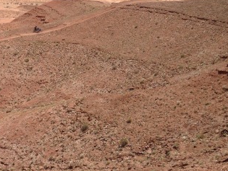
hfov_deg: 26.5
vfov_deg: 20.2
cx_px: 26
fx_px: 468
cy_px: 8
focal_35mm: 71
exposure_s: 1/2907
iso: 50
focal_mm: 4.28
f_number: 2.4
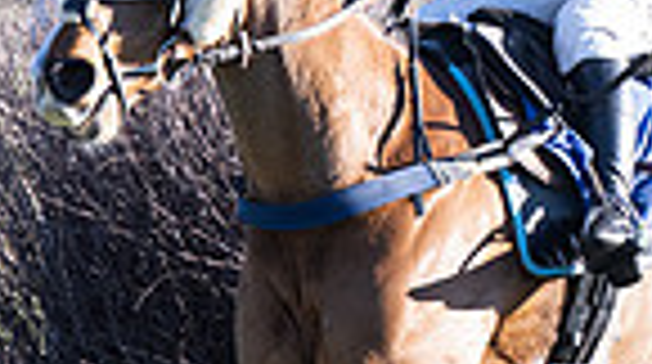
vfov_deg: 1.7
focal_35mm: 725
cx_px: 150
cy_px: 205
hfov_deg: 3.0
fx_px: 12513
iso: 800
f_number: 4.5
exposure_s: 1/1600
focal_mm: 110
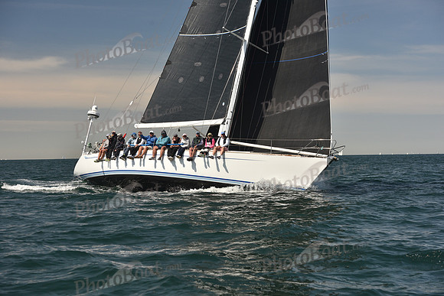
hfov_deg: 25.4
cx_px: 222
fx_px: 987
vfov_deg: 17.1
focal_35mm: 80
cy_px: 148
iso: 250
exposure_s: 1/640
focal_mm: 80
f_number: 5.6
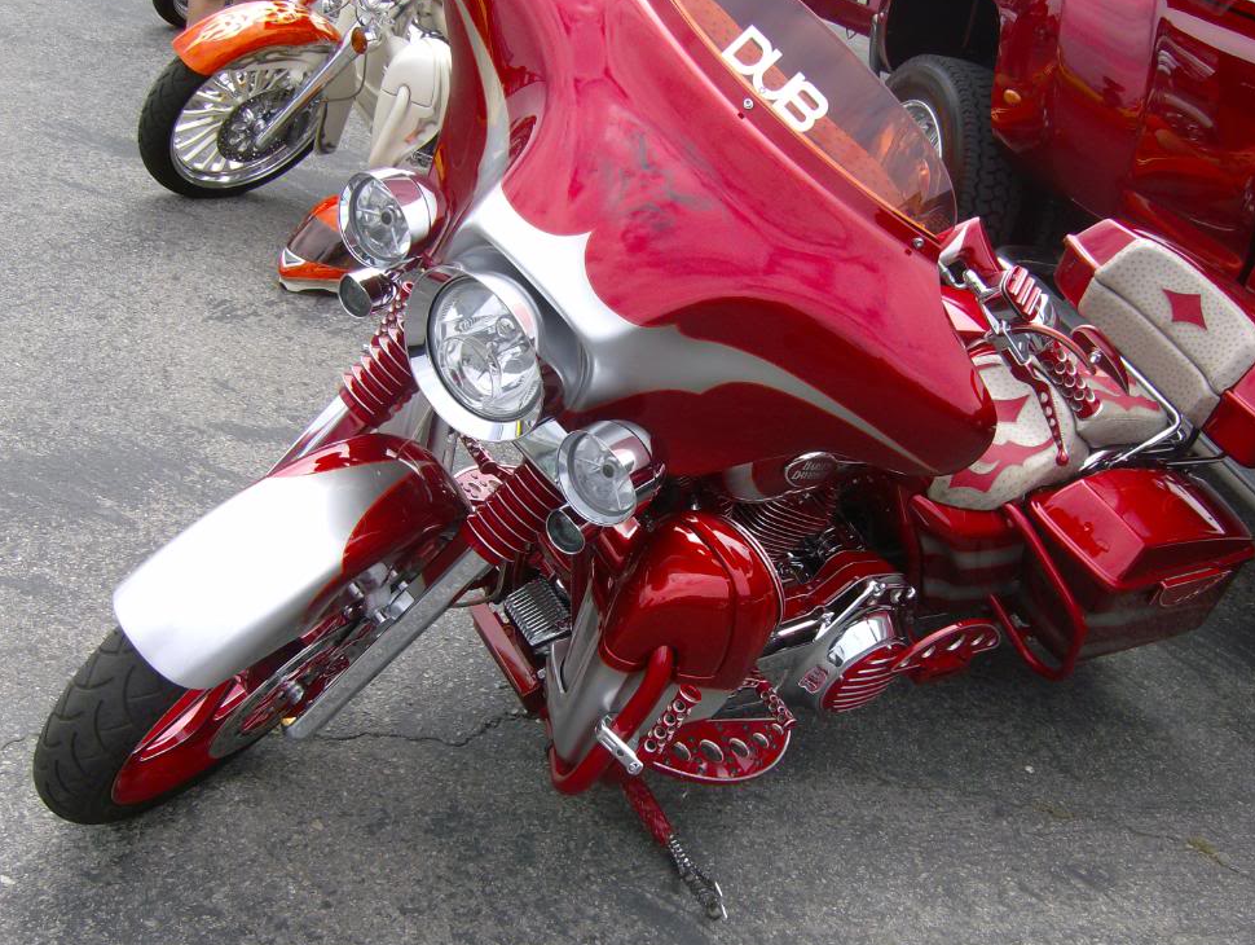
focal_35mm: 38
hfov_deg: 48.9
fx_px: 1379
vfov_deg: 37.8
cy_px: 482
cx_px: 660
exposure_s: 1/335
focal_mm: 6
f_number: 4.7
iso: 100
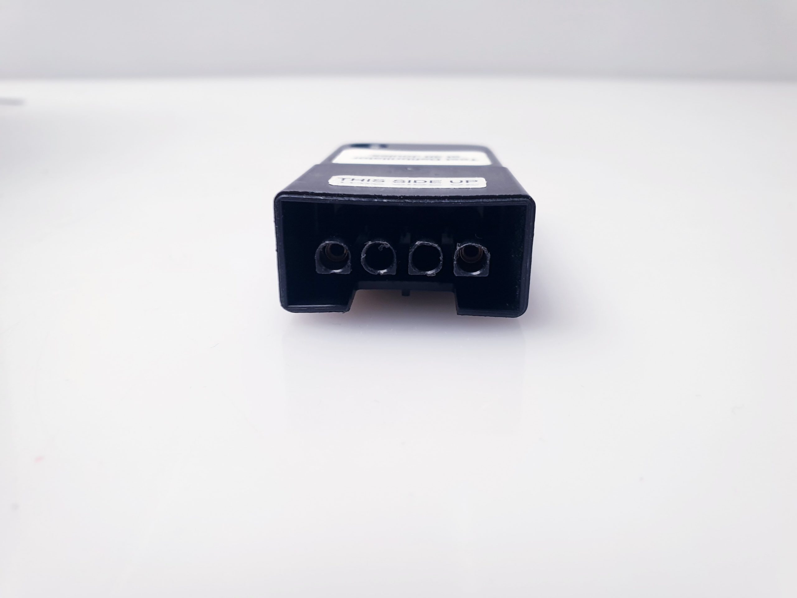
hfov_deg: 67.3
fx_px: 599
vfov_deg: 53.1
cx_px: 398
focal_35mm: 26
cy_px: 299
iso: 125
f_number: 2.4
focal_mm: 4.3
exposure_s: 1/50
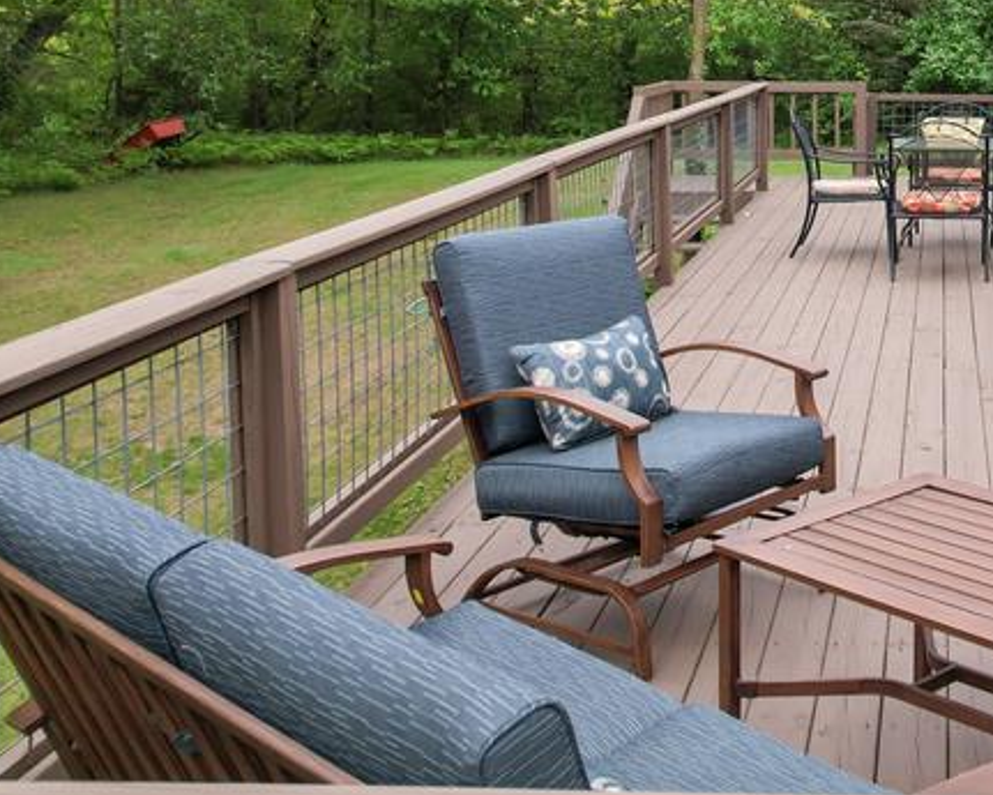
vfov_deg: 29.2
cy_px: 30
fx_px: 1440
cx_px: 977
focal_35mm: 49
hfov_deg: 34.8
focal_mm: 8.38
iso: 100
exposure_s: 1/60
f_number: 2.8
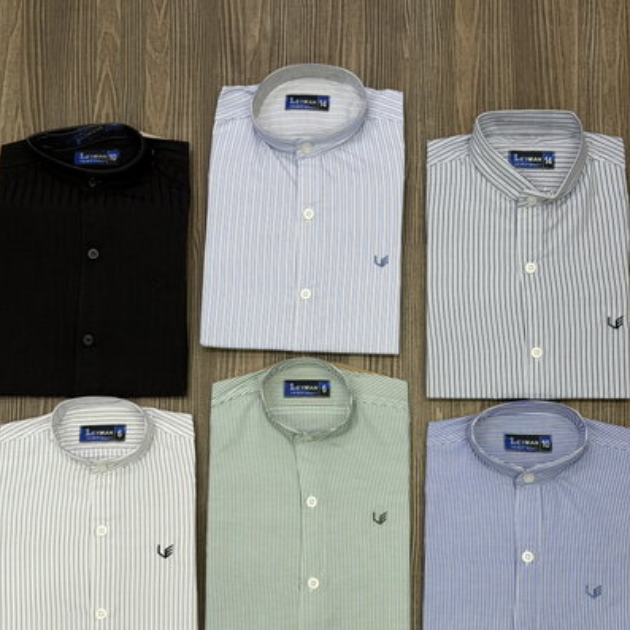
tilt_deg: -80.4
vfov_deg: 29.8
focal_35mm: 57
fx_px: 1174
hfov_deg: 30.0
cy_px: 421
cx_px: 314
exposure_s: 1/50
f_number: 1.78
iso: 50
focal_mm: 6.76
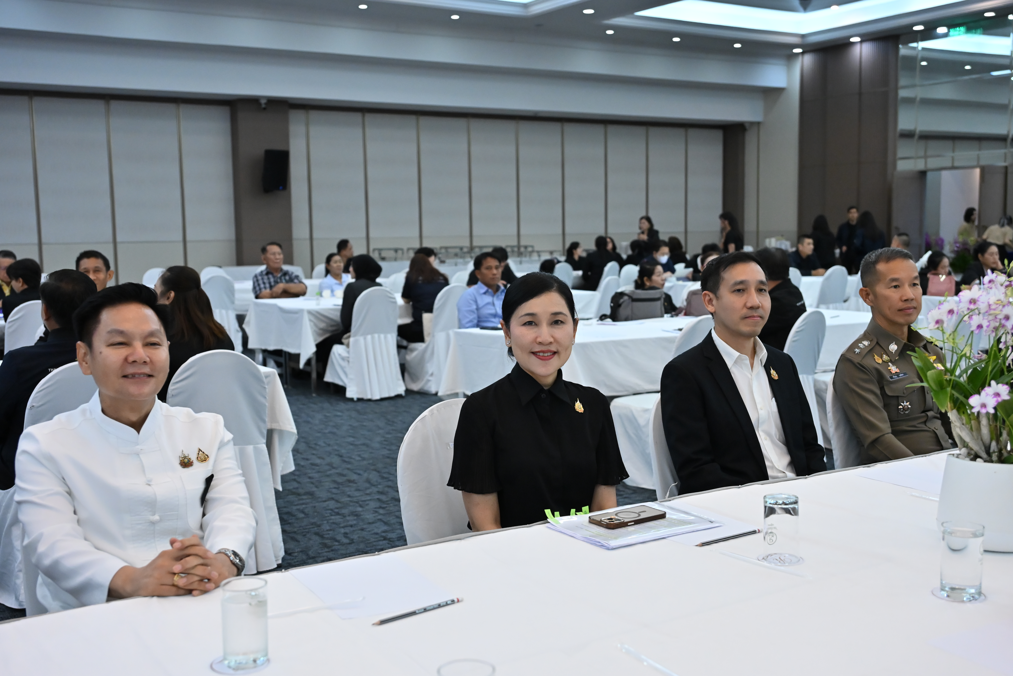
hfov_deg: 51.9
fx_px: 1041
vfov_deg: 35.9
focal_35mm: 37
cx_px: 506
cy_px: 338
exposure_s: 1/250
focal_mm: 37
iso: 3200
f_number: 4
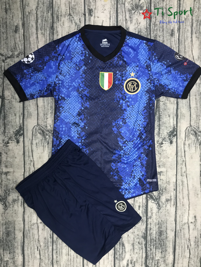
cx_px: 100
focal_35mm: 28
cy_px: 134
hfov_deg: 49.7
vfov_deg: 63.4
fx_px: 217
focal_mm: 3.99
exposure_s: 1/17
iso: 50
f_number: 1.8
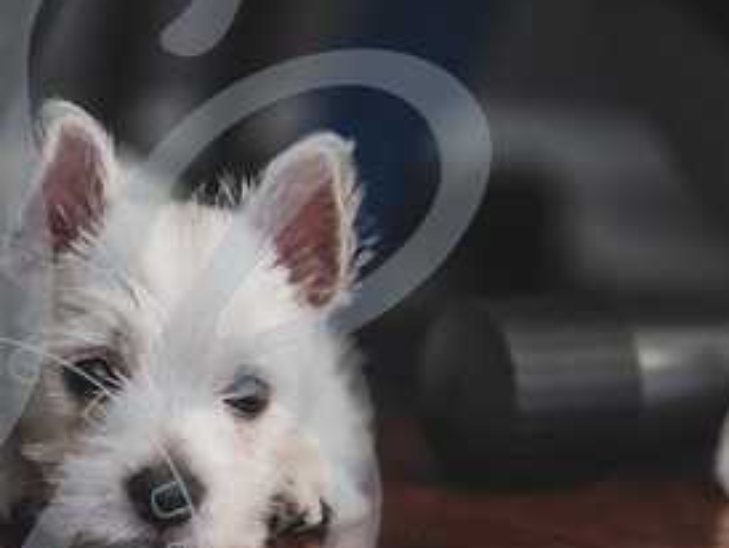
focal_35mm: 173
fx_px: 3647
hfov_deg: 11.3
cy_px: 379
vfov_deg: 8.6
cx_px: 69
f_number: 1.8
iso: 500
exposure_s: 1/125
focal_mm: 85
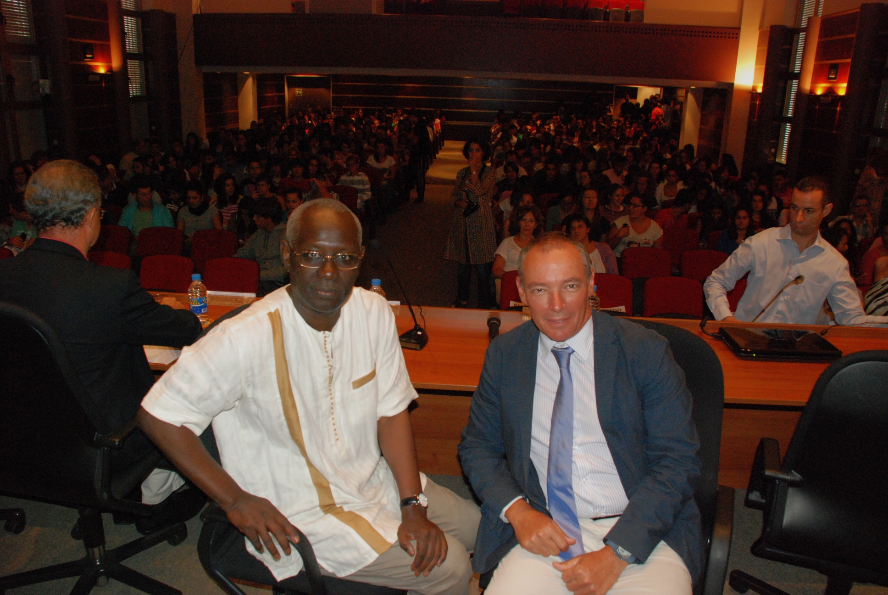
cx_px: 444
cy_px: 298
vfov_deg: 48.0
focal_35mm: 27
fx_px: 667
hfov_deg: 67.3
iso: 1250
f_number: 5.6
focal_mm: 18
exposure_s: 1/60
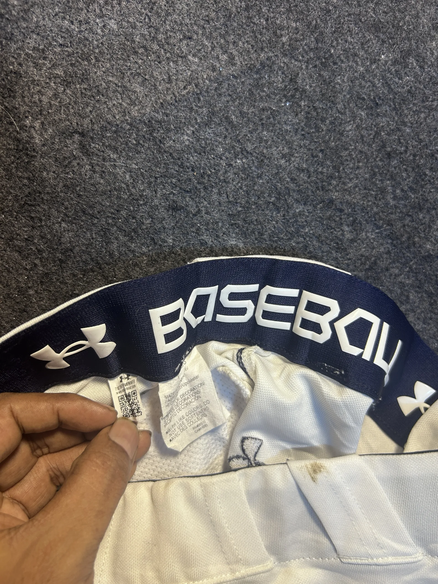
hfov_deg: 53.1
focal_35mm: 26
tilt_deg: -58.4
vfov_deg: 67.3
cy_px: 292
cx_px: 219
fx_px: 439
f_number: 1.5
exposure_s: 1/50
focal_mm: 5.7
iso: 100
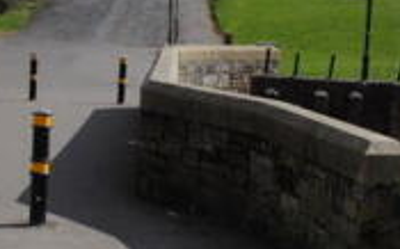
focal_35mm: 100
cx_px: 160
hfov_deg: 20.8
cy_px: 83
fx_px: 1089
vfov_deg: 13.0
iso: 100
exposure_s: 1/320
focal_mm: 24
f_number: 9
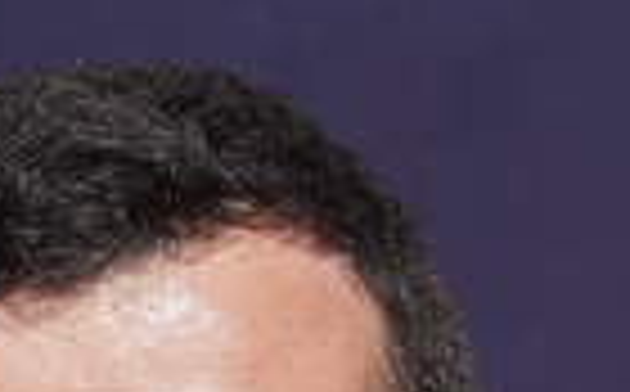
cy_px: 1428
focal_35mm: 614
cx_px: 128
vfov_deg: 2.1
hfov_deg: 3.4
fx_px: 10525
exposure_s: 1/800
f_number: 4.5
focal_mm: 70
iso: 100
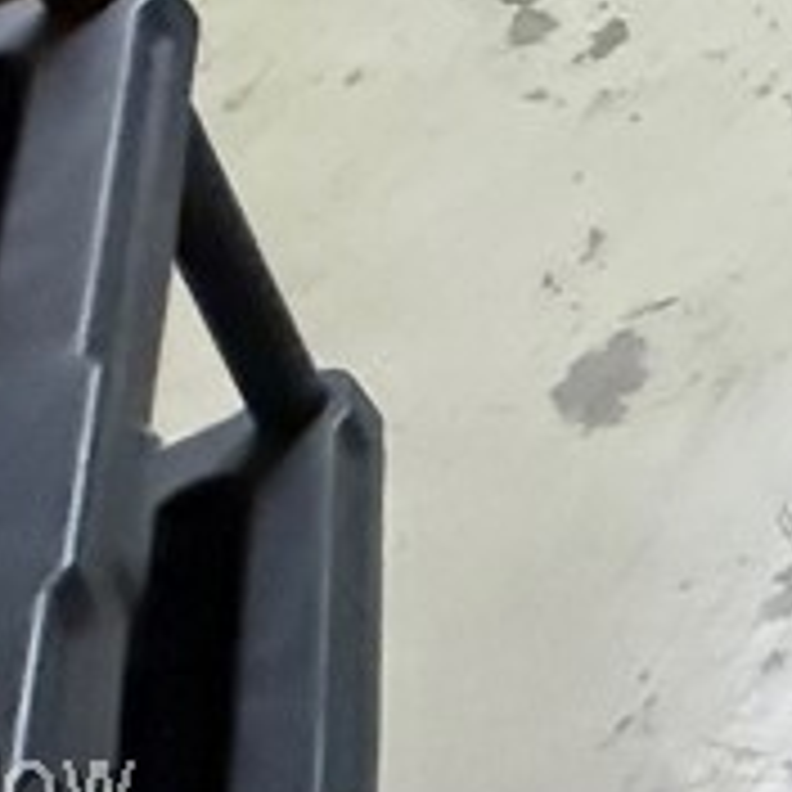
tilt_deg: -21.5
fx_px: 1864
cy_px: -873
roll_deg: -0.5
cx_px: 1976
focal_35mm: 72
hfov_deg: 14.3
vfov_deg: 16.7
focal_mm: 2.22
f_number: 2.2
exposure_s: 1/60
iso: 640
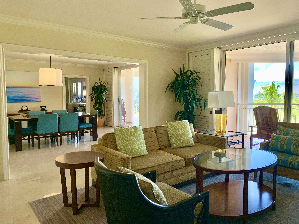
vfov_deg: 53.1
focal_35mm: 26
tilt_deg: -3.4
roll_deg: -0.1
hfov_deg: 67.3
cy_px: 112
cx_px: 150
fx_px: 225
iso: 40
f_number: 1.8
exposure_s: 1/122
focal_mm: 4.25
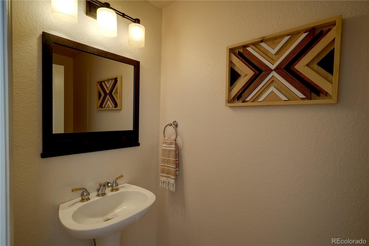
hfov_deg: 93.3
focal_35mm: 17
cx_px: 184
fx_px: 174
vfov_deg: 70.4
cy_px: 123
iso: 400
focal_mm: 17
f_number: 8
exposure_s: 1/5
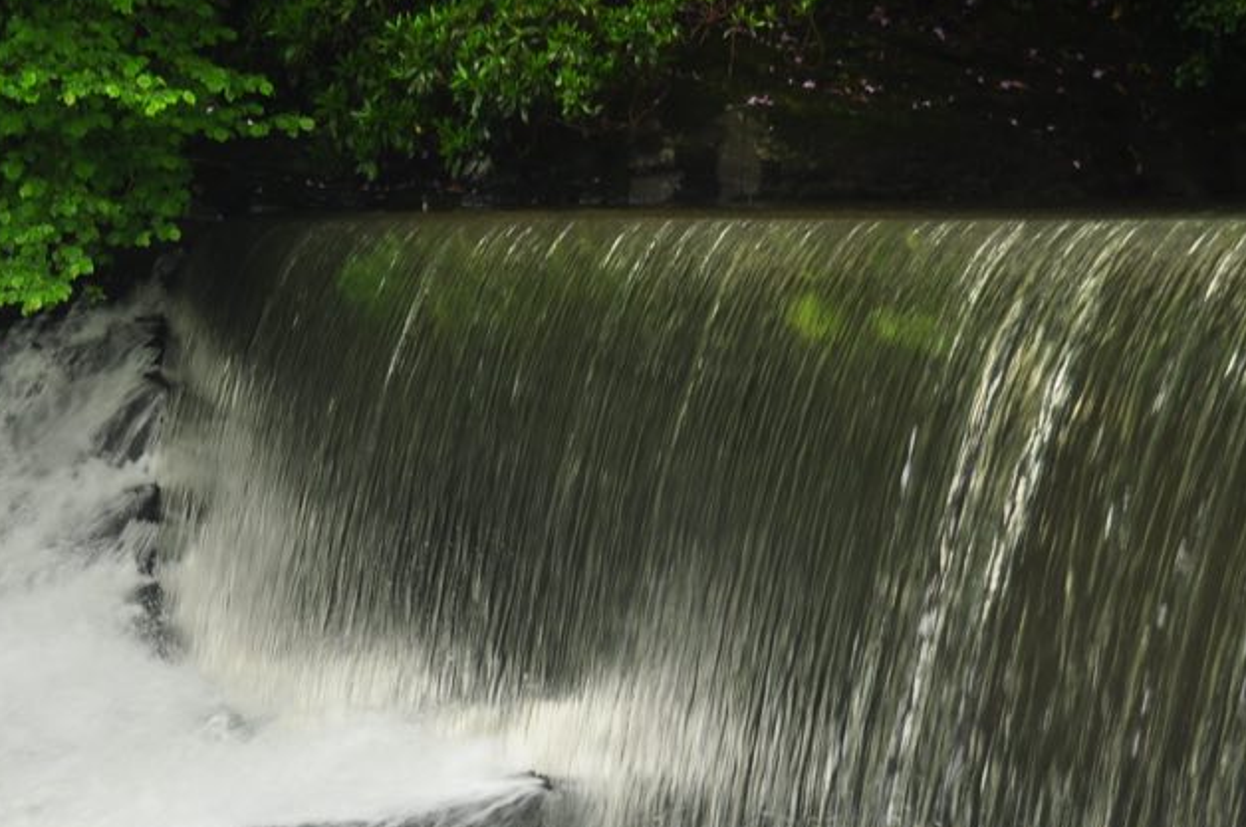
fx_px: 4494
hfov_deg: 15.7
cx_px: 262
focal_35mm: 130
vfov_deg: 10.5
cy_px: 768
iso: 200
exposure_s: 1/80
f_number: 4.5
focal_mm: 34
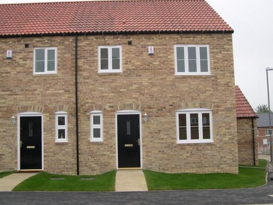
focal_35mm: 42
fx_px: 331
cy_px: 106
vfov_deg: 34.3
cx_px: 132
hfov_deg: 44.8
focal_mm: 8
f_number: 2.8
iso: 100
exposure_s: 1/310
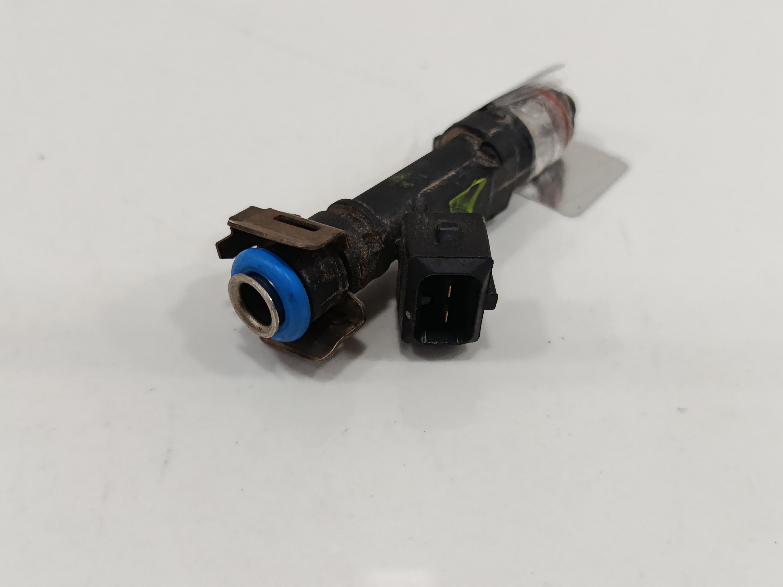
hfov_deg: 49.0
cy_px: 294
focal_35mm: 38
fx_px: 860
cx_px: 392
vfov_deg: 37.7
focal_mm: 5.24
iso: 888
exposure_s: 1/100
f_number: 1.7
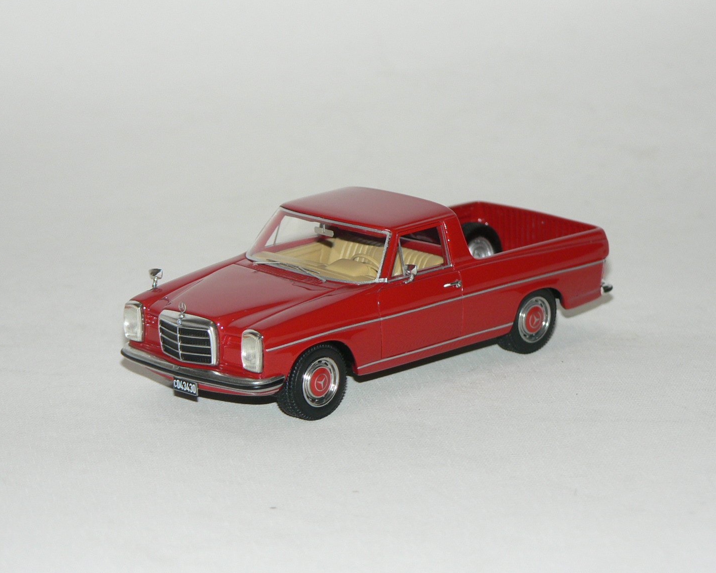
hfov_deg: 13.6
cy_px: 290
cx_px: 357
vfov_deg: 10.9
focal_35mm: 142
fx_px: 3009
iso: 100
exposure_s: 1/60
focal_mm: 21.6
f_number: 3.2
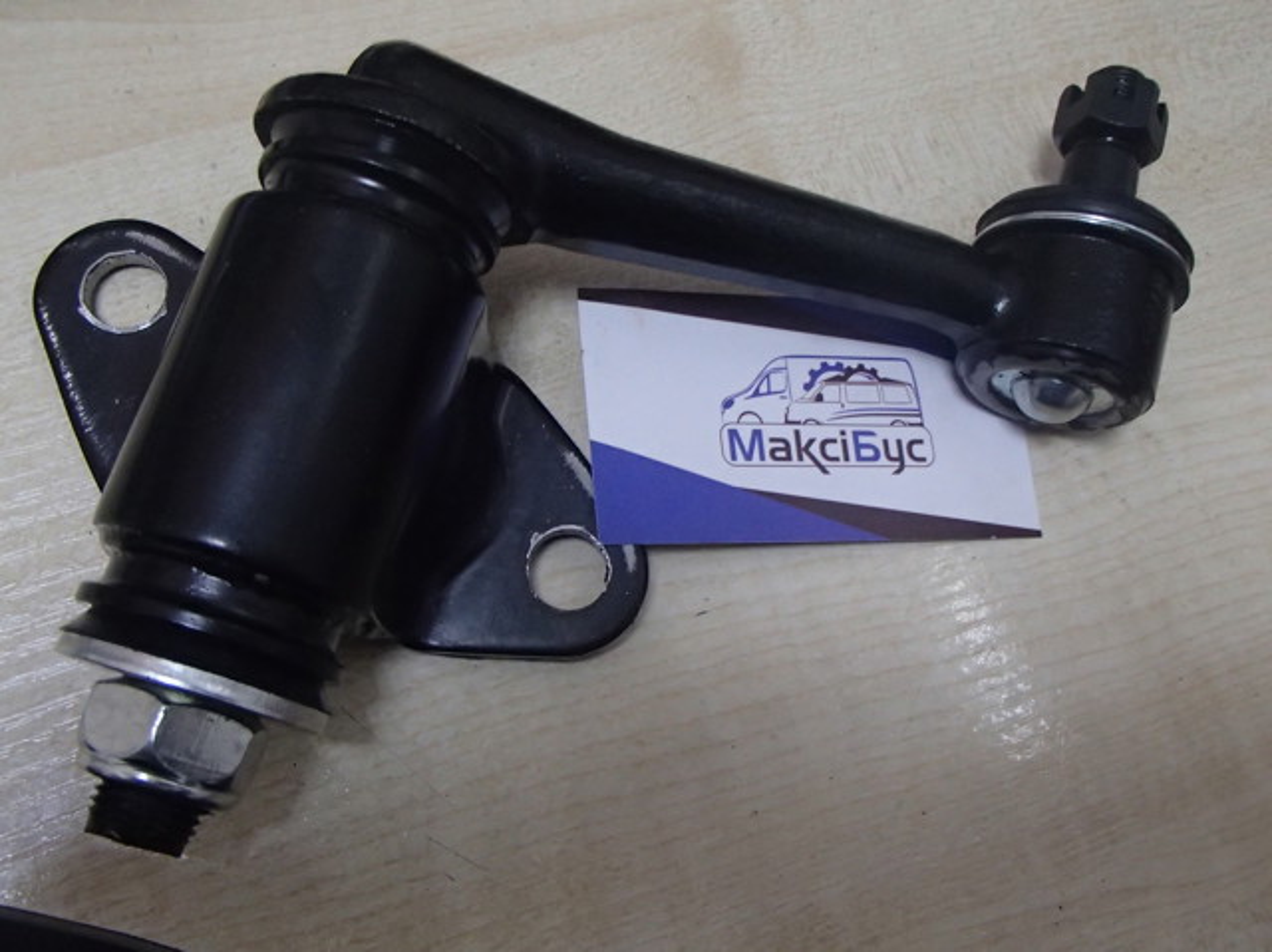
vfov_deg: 38.6
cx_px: 636
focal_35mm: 37
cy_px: 476
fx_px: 1359
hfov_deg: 50.2
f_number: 4.7
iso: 800
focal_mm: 6.64
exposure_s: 1/60
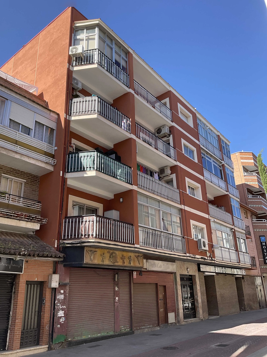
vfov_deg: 61.7
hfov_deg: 48.2
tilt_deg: +17.9
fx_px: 298
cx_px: 134
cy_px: 178
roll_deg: +1.3
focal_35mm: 29
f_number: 1.8
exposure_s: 1/816
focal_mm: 3
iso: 25
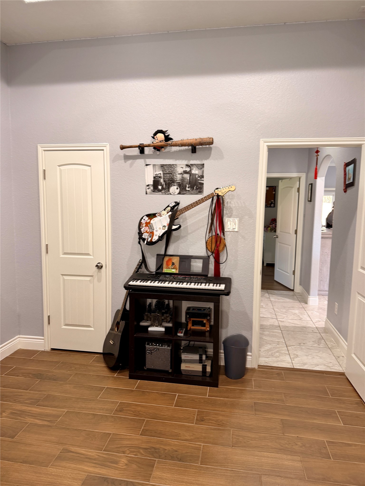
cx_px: 182
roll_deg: -0.6
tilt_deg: -6.6
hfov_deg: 56.8
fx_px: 337
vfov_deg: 71.6
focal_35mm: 24
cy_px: 243
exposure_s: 1/60
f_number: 1.78
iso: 160
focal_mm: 6.76
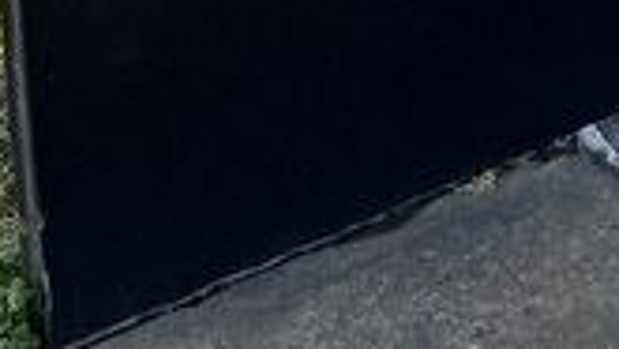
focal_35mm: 137
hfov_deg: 13.6
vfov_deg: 7.6
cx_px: 1193
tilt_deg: -4.1
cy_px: -751
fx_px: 2250
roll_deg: -1.7
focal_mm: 5.1
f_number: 1.6
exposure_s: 1/515
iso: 50
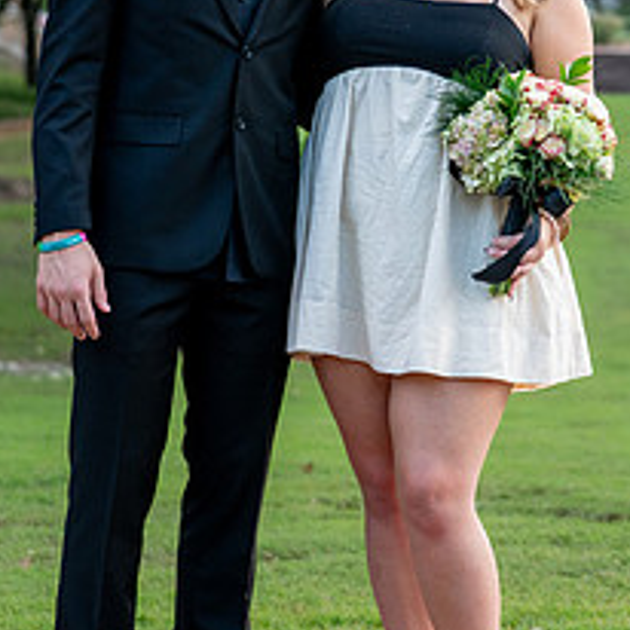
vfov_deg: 11.4
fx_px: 3150
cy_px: 204
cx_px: 380
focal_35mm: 153
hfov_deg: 11.4
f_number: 2.5
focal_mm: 50
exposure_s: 1/400
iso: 320
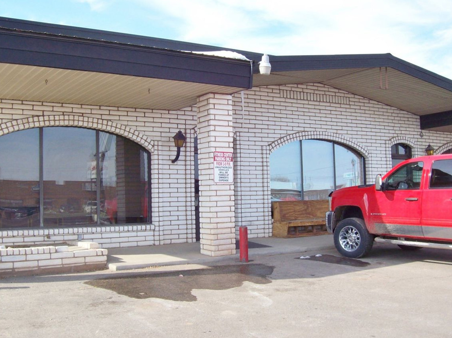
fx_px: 548
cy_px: 161
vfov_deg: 34.3
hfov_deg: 44.8
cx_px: 214
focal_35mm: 42
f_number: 4.8
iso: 80
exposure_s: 1/305
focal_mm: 6
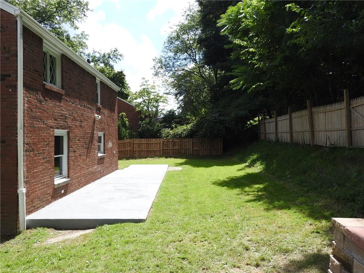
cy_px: 136
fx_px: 252
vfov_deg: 56.8
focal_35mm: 24
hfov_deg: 71.6
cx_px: 182
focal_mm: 4.3
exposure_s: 1/640
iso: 100
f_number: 3.3
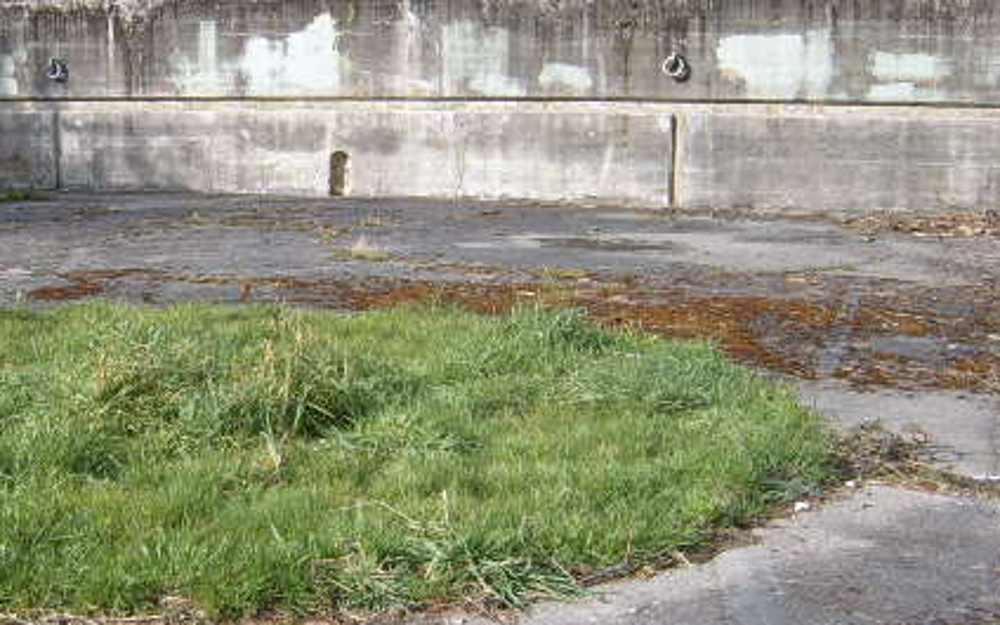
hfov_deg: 35.5
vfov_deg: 23.1
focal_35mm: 56
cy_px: 340
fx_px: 1526
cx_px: 257
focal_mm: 5.8
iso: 50
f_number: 5.8
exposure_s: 1/125
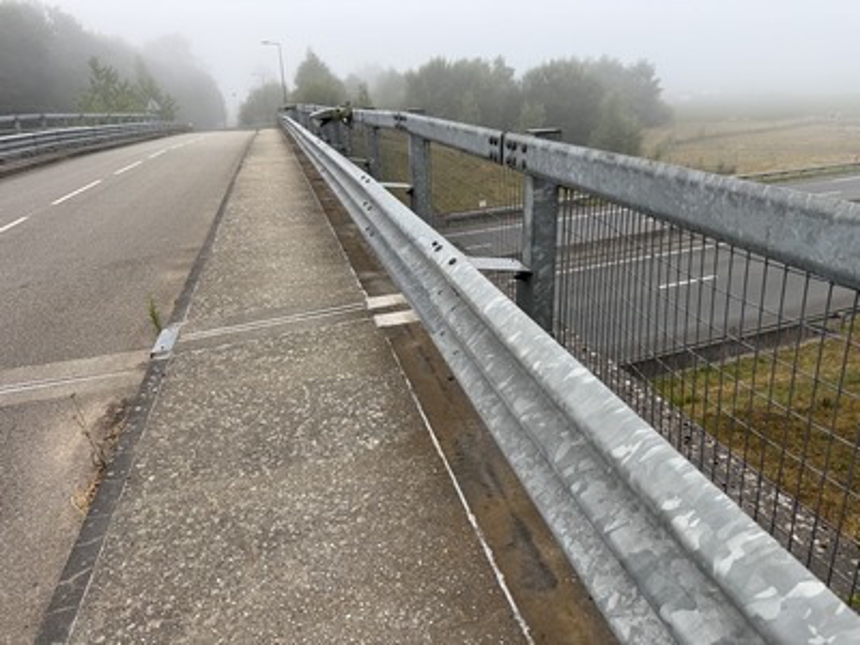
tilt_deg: -22.4
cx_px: 430
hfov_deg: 71.6
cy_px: 322
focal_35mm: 24
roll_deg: +1.7
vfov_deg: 56.8
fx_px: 596
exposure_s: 1/660
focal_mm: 6.76
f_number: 1.78
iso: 80
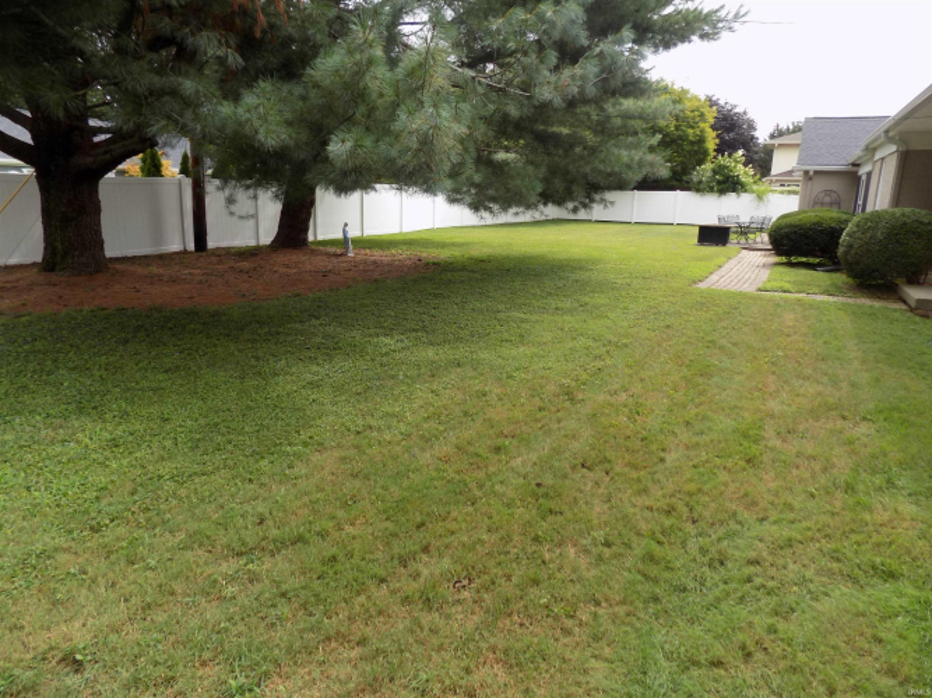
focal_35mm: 23
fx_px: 619
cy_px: 349
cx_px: 466
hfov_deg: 73.9
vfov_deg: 58.9
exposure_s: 1/320
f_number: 3.1
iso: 80
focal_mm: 4
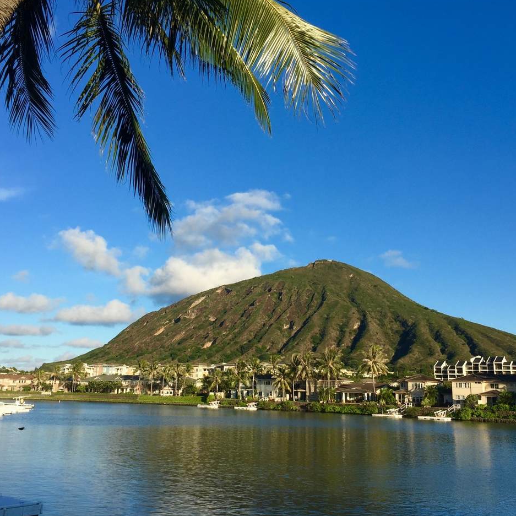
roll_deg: -3.3
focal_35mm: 35
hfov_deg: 47.2
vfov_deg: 47.2
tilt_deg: +12.5
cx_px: 271
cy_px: 257
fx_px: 590
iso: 32
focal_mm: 4.15
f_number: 2.2
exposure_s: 1/1647
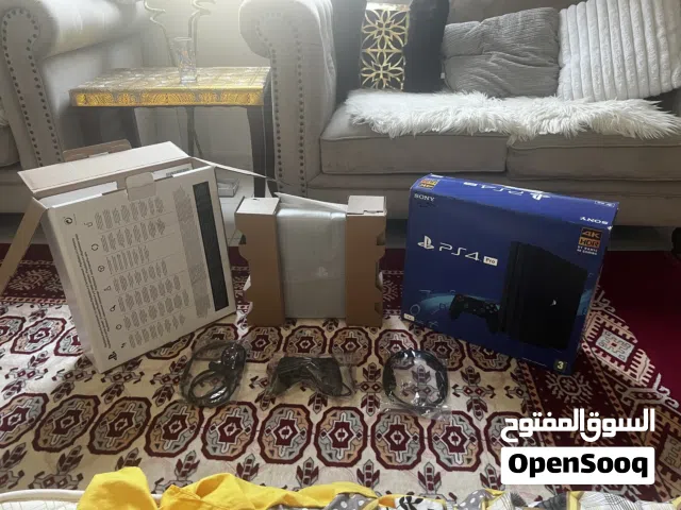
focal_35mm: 26
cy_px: 255
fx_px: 511
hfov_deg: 67.3
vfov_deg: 53.1
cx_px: 340
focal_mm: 5.7
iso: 250
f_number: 1.5
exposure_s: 1/60
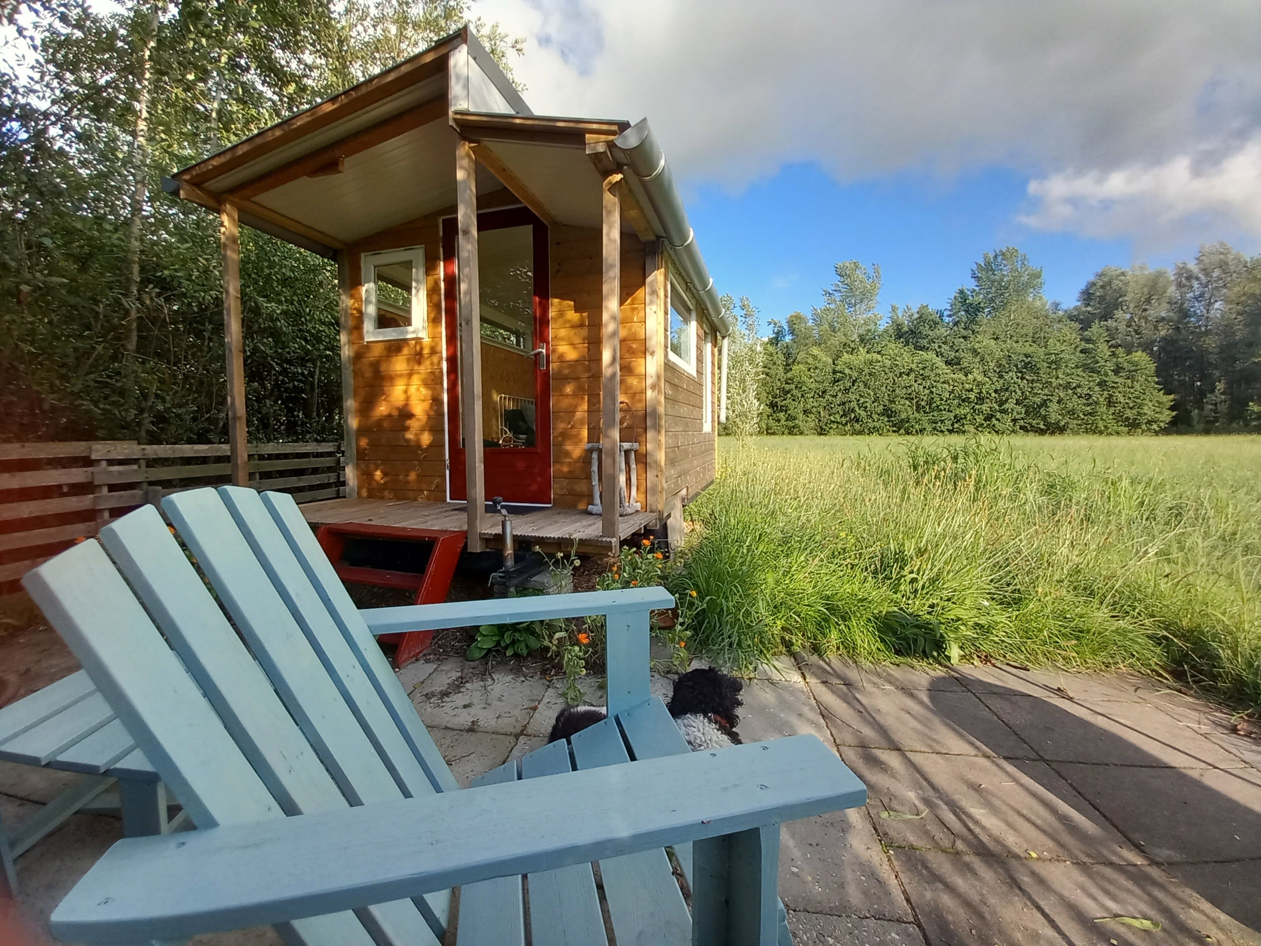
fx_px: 474
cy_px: 473
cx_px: 630
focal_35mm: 13
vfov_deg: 89.9
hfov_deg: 106.2
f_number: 2.2
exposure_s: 1/211
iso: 50
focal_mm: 1.13
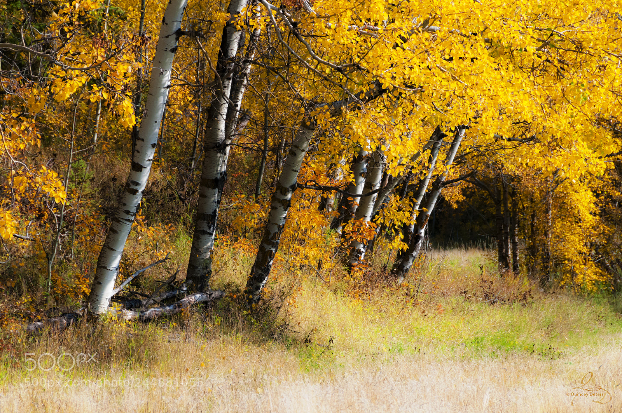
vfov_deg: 5.4
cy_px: 206
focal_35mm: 255
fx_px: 4401
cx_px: 311
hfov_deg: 8.1
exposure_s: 1/320
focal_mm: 170
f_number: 8
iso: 640
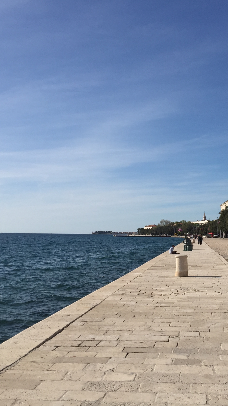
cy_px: 200
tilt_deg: +4.5
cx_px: 171
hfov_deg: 27.3
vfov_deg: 47.4
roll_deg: -1.0
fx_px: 462
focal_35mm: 43
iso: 32
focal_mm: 4.15
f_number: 2.2
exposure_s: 1/3597
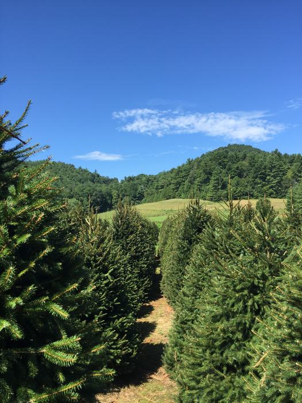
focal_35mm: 29
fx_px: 337
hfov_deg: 48.2
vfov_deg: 61.7
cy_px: 202
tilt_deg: +4.7
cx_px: 151
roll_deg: +1.0
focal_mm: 4.15
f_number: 2.2
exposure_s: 1/989
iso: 32
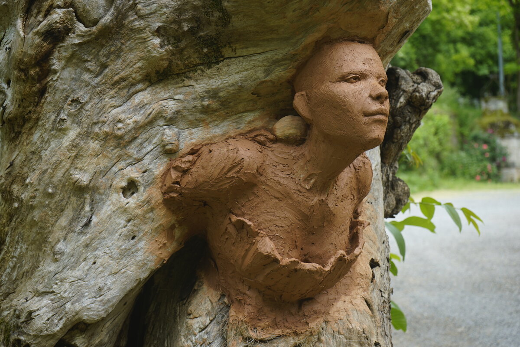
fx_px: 1011
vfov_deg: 19.5
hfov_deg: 28.8
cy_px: 174
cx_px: 260
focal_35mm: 70
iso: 100
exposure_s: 1/80
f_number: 6.3
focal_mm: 70
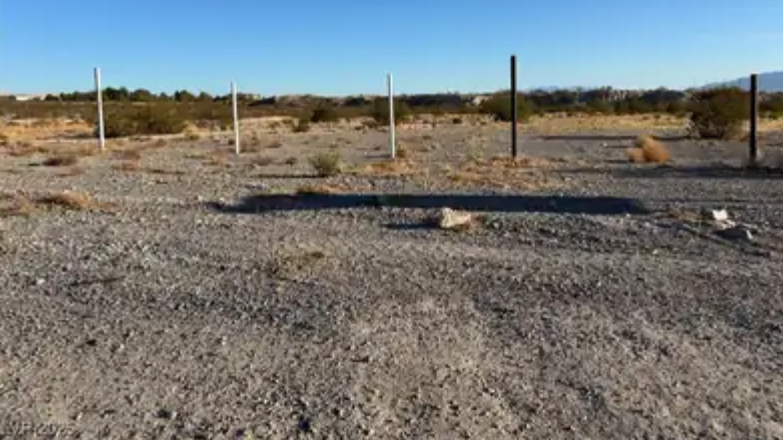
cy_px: 146
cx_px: 397
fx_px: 602
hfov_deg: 66.1
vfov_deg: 39.7
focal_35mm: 29
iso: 50
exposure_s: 1/3106
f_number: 1.6
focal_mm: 5.96
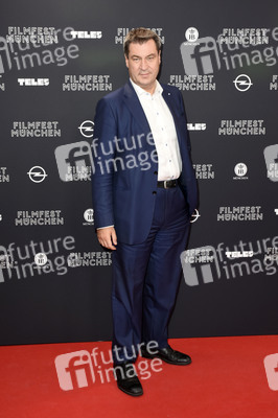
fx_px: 452
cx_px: 139
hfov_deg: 34.2
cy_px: 209
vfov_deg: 49.6
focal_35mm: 39
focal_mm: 26
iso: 640
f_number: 6.3
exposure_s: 1/125
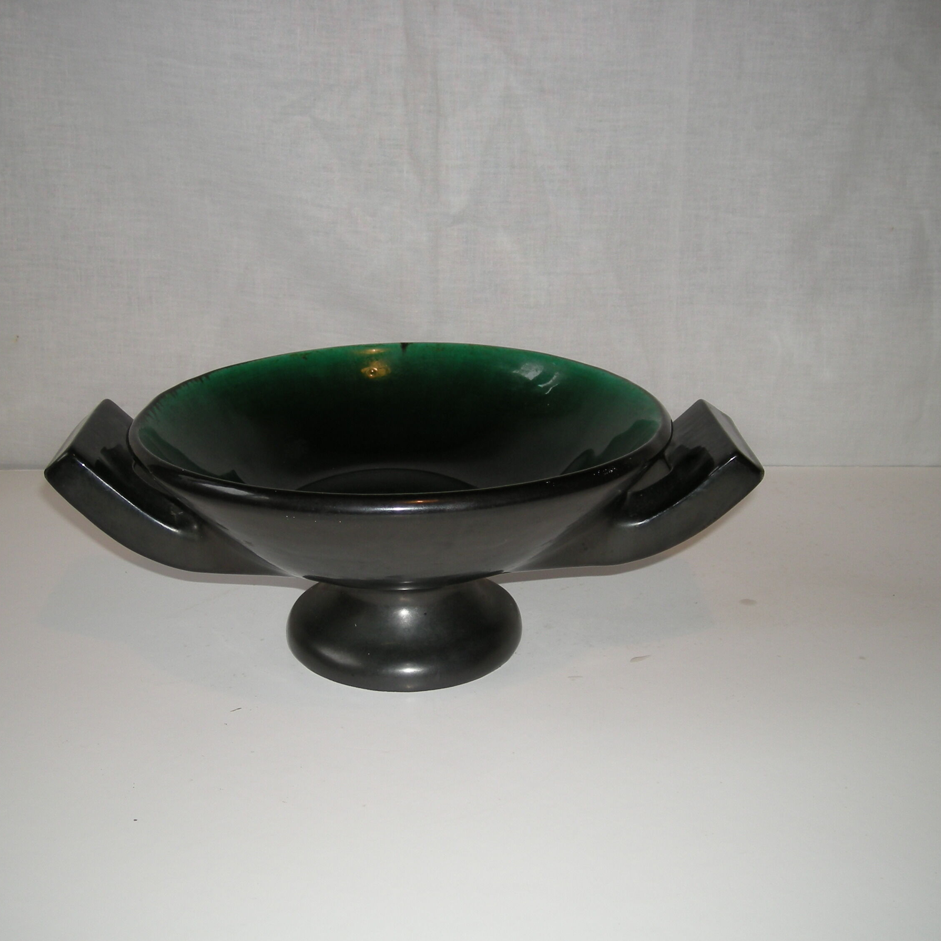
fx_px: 1292
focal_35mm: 42
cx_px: 407
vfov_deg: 40.0
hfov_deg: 39.9
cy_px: 471
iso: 50
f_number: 2.8
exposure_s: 1/47
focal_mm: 5.7
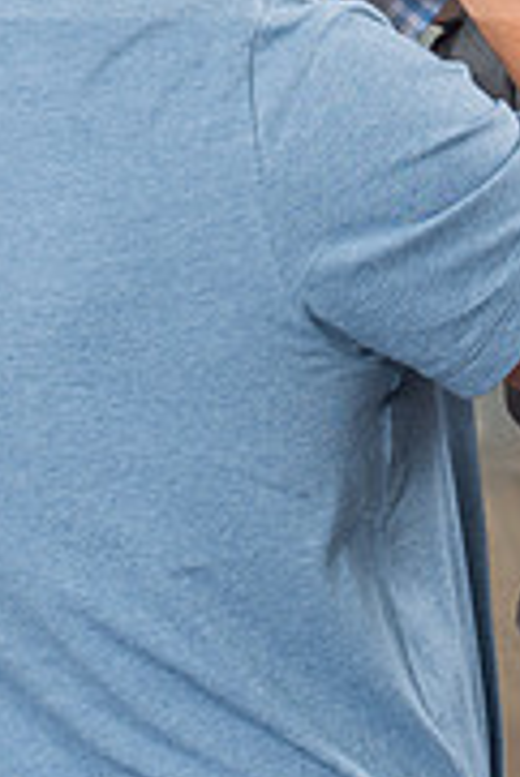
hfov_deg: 2.7
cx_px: 459
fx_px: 11093
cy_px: -264
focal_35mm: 513
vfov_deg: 4.0
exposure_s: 1/125
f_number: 5.6
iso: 200
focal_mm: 116
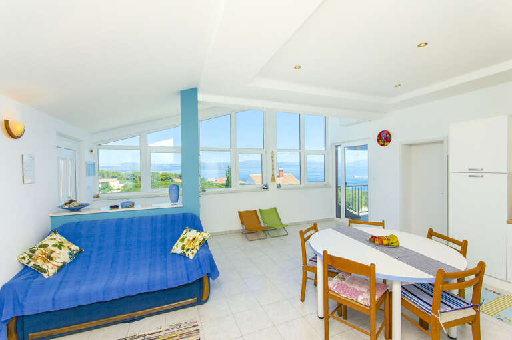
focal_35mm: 15
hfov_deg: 100.5
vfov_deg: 77.1
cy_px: 170
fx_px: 213
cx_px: 256
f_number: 8
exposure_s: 1/160
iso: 160
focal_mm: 10
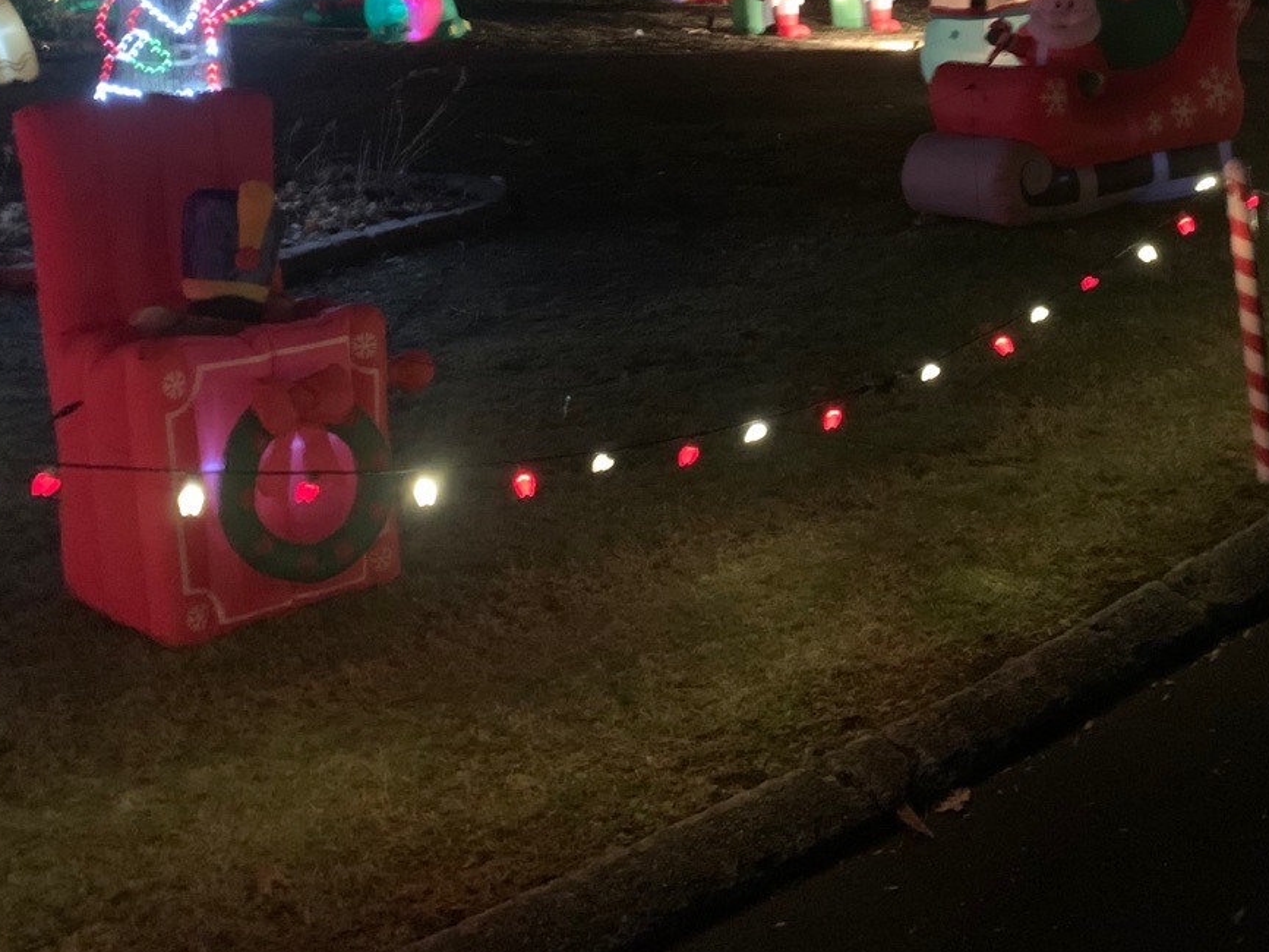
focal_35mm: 45
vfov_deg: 31.0
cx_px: 795
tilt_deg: -9.9
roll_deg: +0.8
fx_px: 1649
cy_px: 134
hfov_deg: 41.8
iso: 1600
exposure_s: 1/15
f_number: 1.8
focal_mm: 4.25
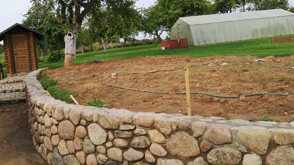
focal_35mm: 37
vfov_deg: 32.0
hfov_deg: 53.5
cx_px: 114
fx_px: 288
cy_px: 91
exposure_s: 1/993
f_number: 1.8
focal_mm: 5.58
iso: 50
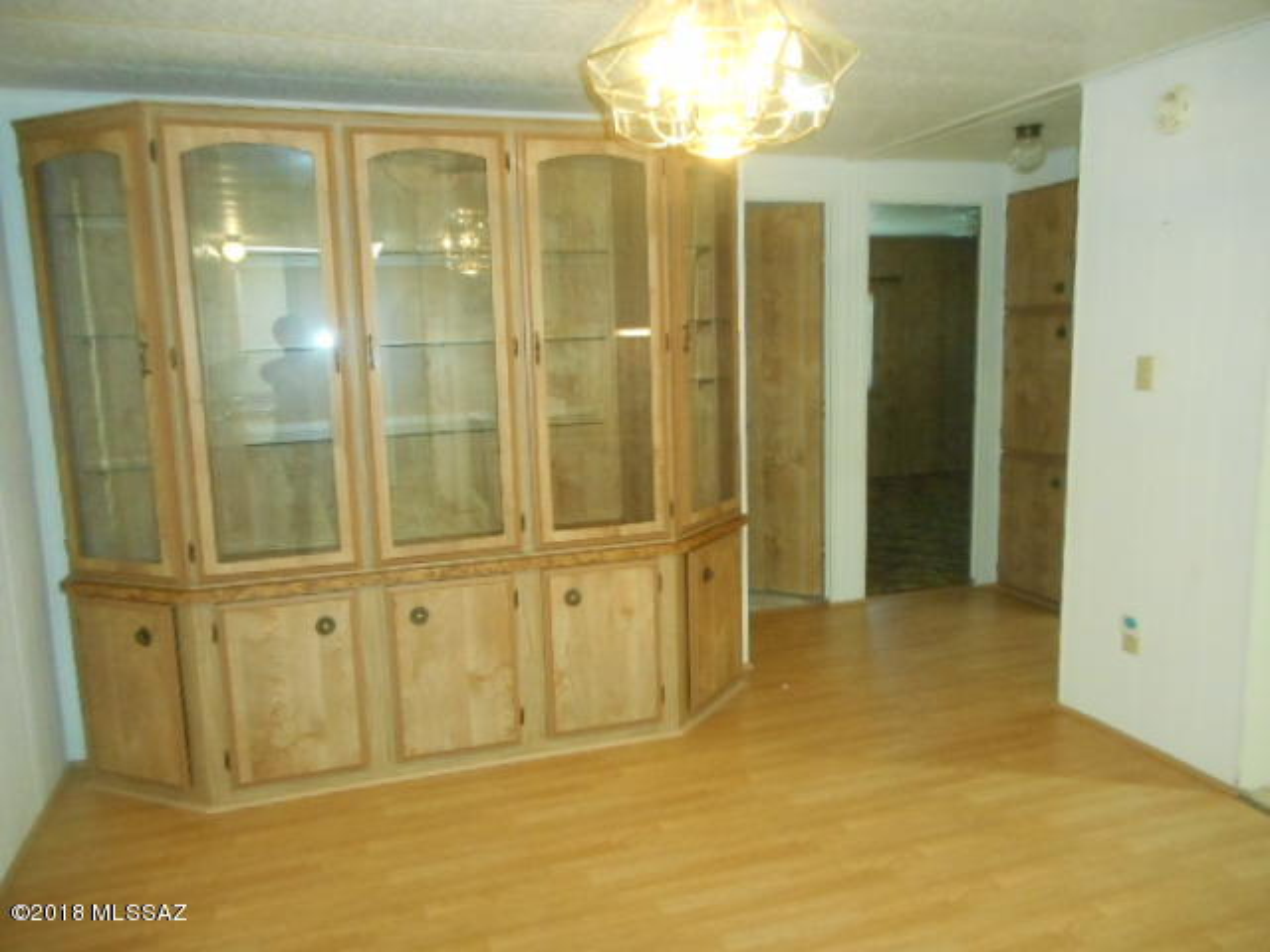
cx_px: 635
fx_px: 917
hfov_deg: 69.4
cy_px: 476
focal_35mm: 25
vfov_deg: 54.9
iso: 720
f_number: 3.7
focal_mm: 4.5
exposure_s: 1/25
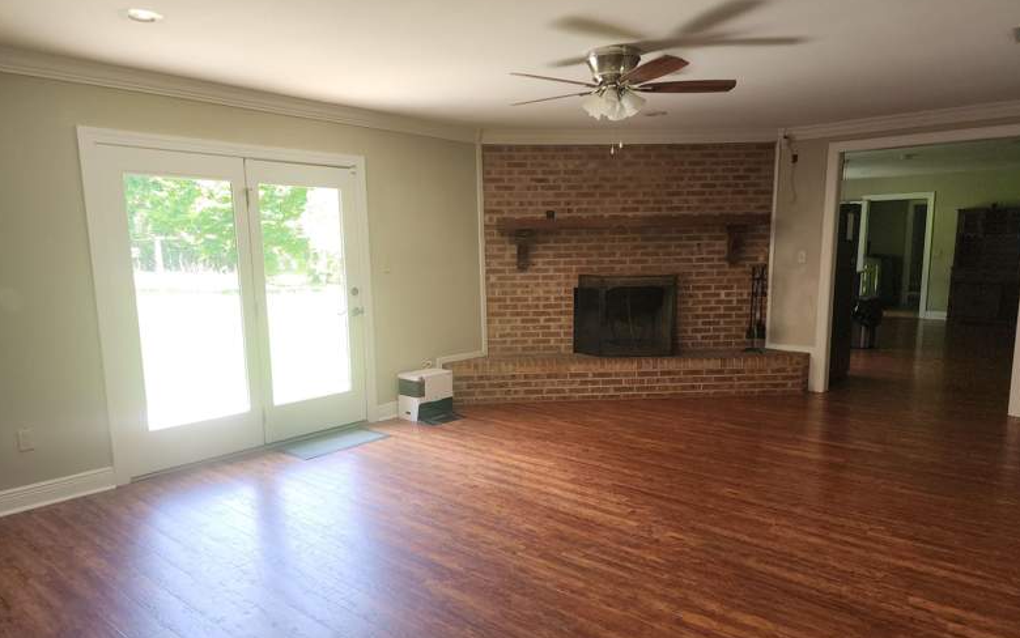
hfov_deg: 72.5
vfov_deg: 49.2
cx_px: 515
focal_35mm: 25
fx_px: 695
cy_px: 353
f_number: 1.8
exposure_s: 1/60
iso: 50
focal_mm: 6.4
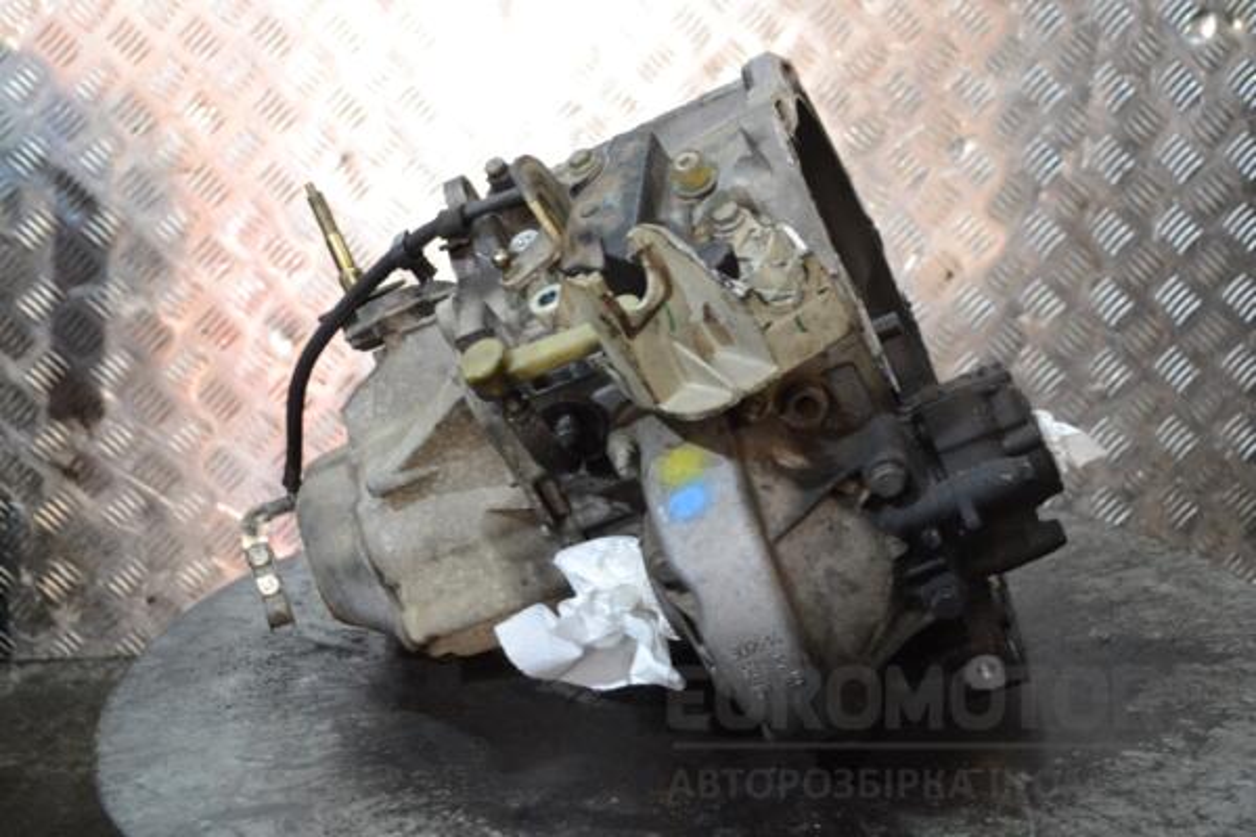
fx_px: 1779
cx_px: 628
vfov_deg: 26.5
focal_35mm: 51
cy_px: 418
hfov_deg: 38.9
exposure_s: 1/30
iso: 1100
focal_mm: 34
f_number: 5
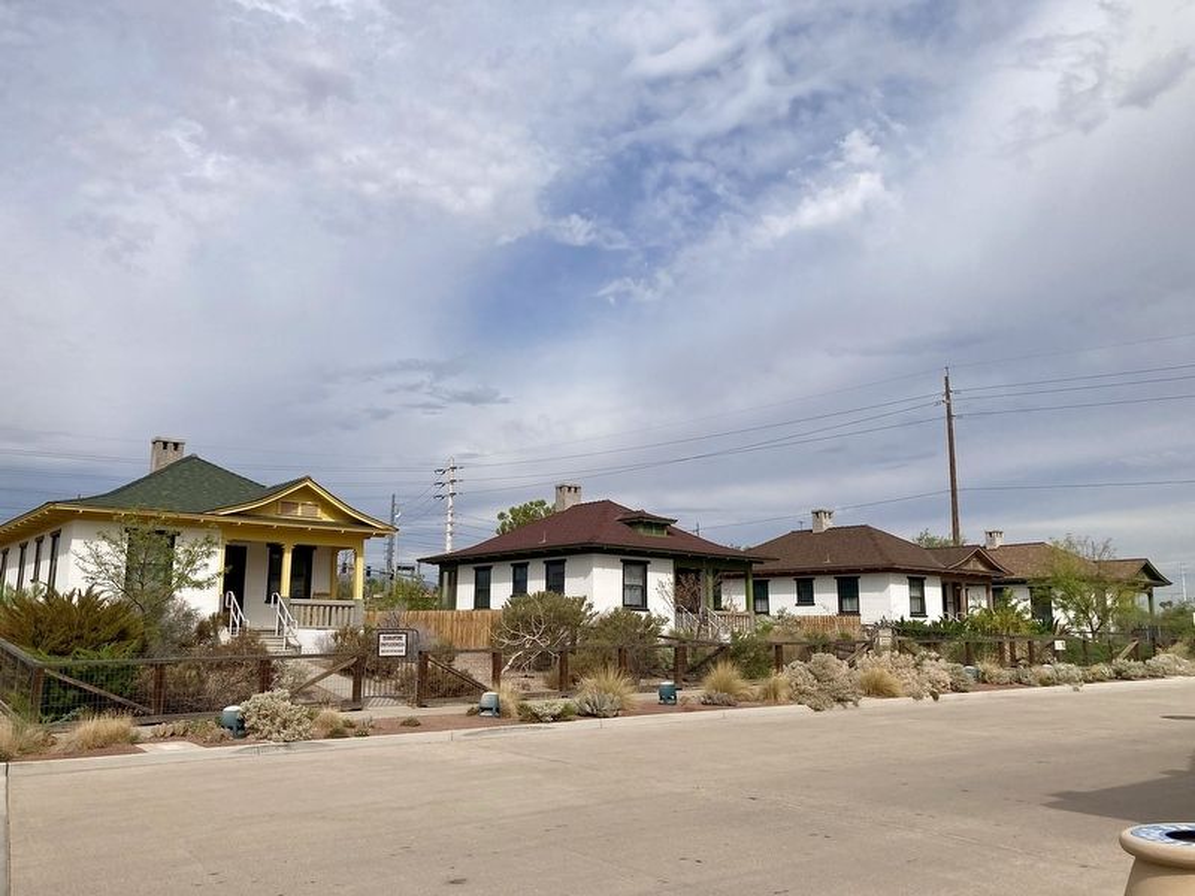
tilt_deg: +10.4
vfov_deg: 49.7
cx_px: 598
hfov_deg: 63.4
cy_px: 448
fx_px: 967
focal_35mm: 28
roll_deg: -1.2
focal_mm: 3.99
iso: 25
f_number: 1.8
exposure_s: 1/4367
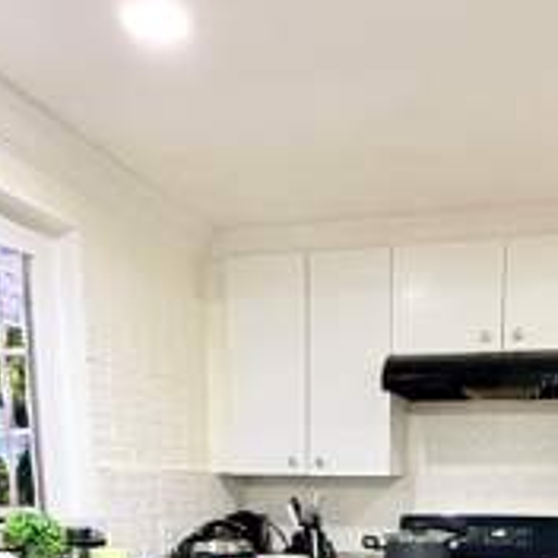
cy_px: 653
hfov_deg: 37.2
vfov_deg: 31.9
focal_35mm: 45
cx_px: 365
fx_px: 821
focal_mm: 2.22
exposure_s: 1/60
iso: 500
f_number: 2.2
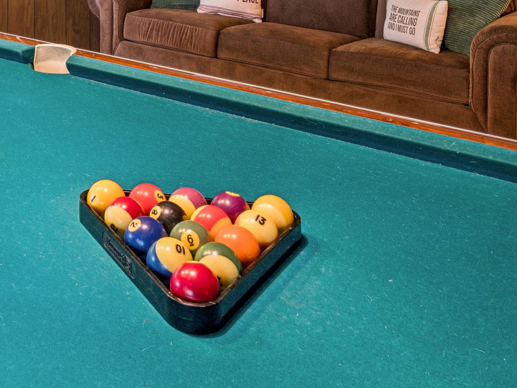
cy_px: -108
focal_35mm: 47
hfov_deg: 36.7
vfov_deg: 26.5
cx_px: 10
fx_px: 700
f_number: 13
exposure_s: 2.5
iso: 100
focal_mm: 16.3
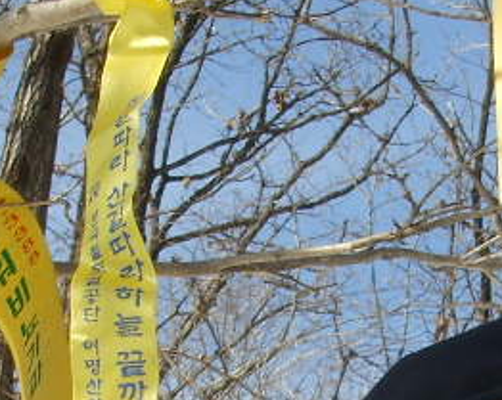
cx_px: 389
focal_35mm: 149
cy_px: 498
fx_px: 2211
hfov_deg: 12.9
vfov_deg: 10.2
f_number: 6.3
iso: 50
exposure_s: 1/250
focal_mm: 6.6
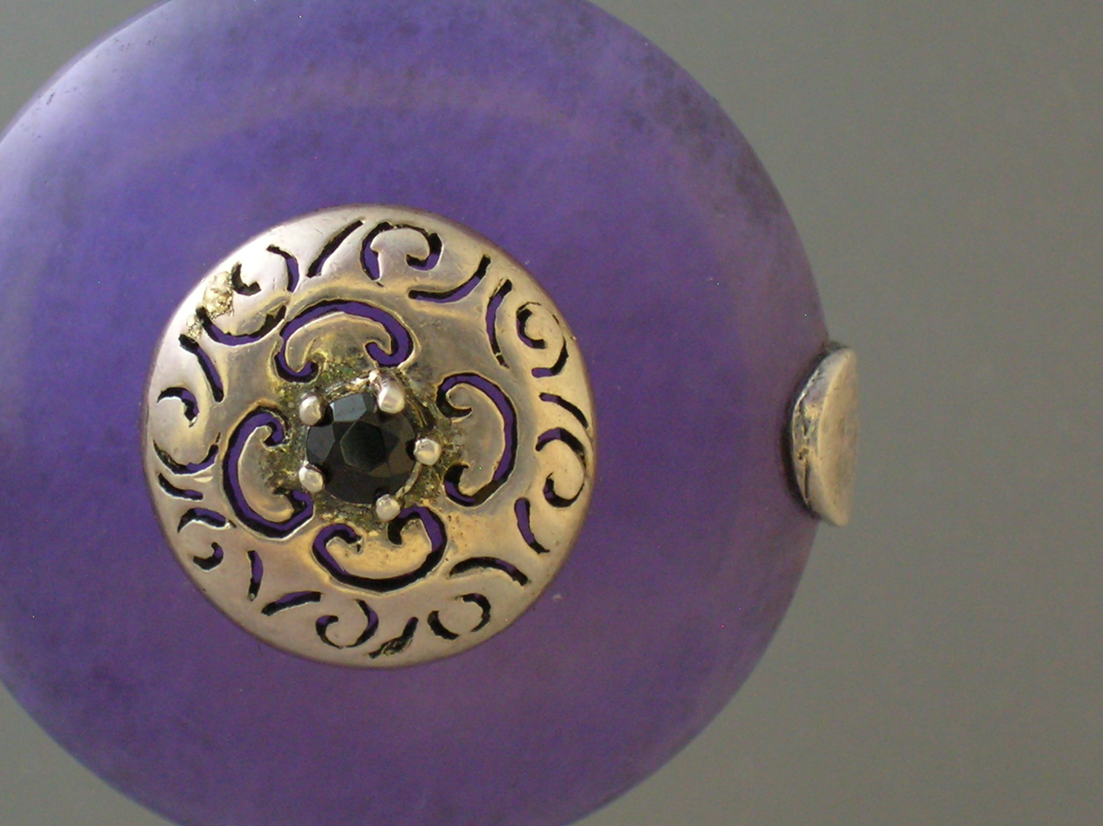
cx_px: 326
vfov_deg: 12.6
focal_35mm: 117
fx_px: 3725
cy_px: 448
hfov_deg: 16.8
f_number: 4
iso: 128
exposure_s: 1/4.1
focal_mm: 12.3
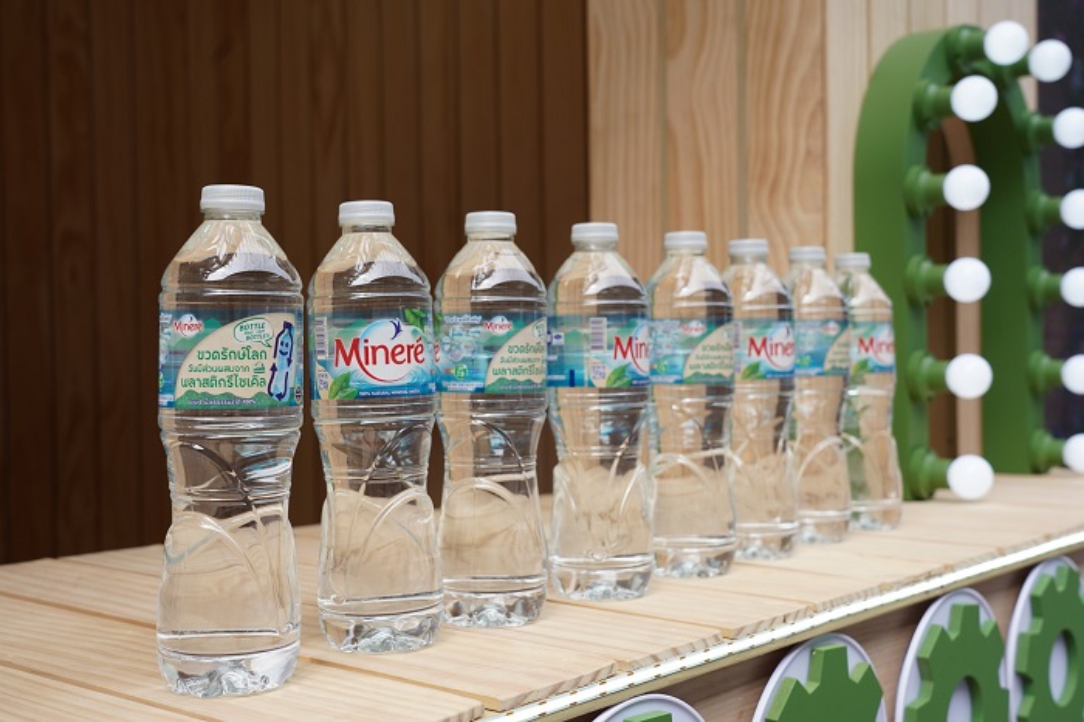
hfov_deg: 45.4
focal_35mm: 43
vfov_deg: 31.2
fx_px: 1294
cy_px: 361
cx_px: 542
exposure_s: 1/160
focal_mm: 43
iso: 100
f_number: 6.3
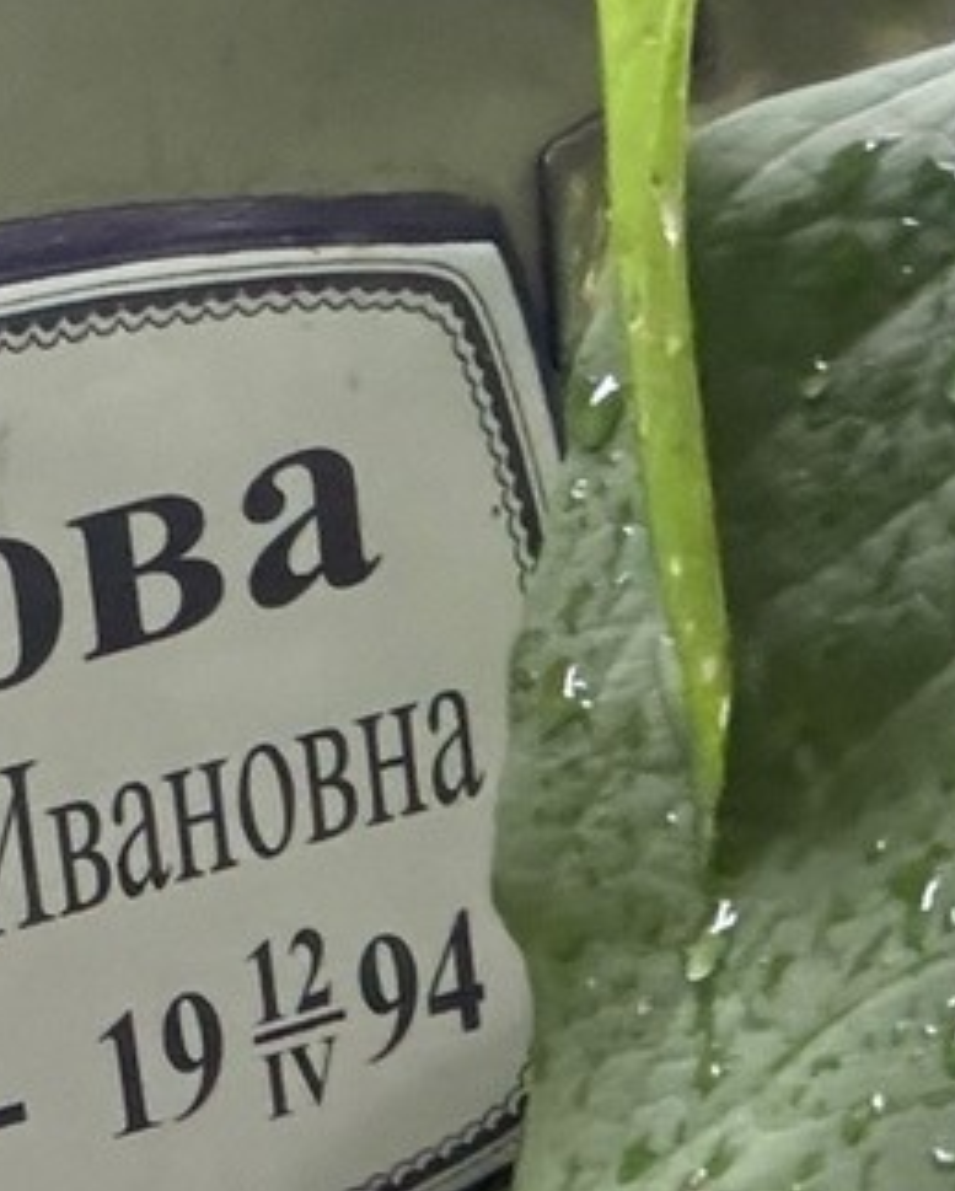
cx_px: -881
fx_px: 3528
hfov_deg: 13.5
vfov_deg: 18.7
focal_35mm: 100
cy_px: 1180
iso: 320
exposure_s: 1/60
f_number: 1.9
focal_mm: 2.69
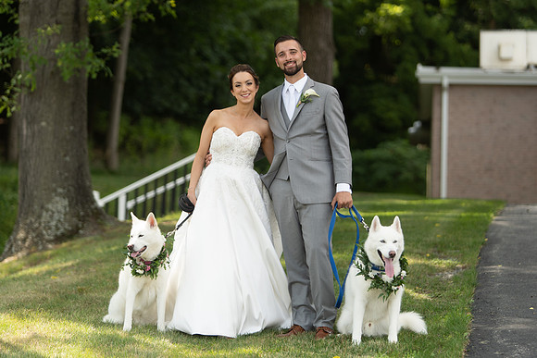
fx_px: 2124
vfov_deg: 9.6
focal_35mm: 142
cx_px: 283
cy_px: 183
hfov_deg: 14.4
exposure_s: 1/500
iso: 125
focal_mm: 130
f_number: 2.8
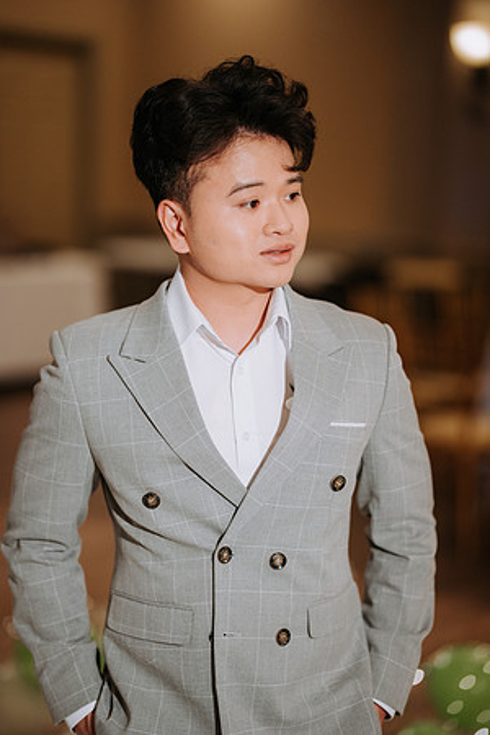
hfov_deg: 16.1
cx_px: 245
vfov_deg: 23.9
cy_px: 368
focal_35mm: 85
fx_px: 1735
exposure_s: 1/500
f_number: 1.4
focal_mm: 85
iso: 640
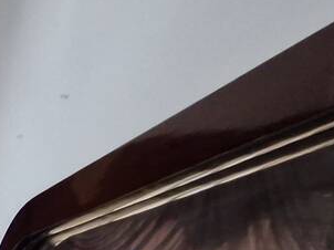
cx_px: -346
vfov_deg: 18.5
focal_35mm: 62
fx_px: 598
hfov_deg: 18.6
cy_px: 450
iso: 400
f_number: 2.2
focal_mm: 1.74
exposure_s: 1/30
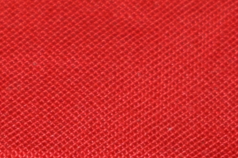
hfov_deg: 3.4
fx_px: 3976
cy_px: -21
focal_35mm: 602
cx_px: -442
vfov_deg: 2.3
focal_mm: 55
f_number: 5.6
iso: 160
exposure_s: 1/25
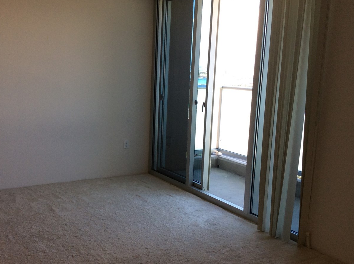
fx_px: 439
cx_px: 142
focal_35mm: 43
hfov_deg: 43.7
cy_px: 142
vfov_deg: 33.5
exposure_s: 1/125
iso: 32
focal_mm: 3.3
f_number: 2.4
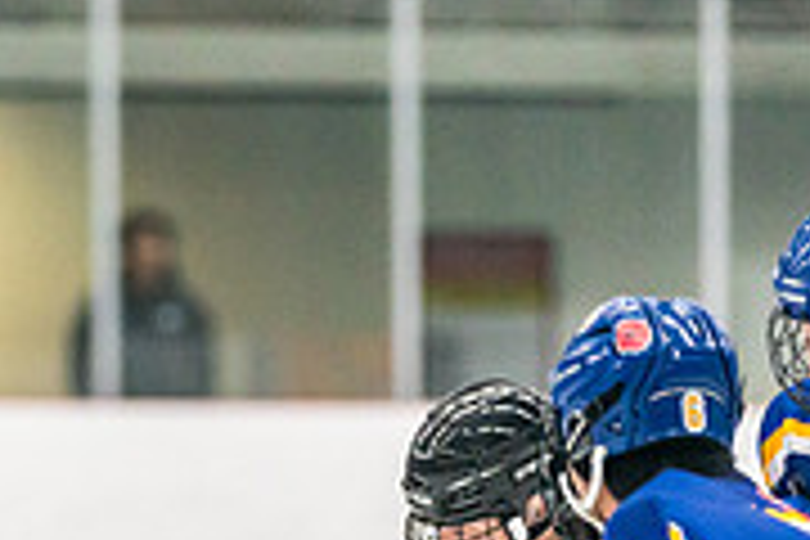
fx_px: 15096
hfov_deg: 3.1
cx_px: 181
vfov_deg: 2.0
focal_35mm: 671
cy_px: 790
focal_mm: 184
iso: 3200
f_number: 2.8
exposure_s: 1/1250
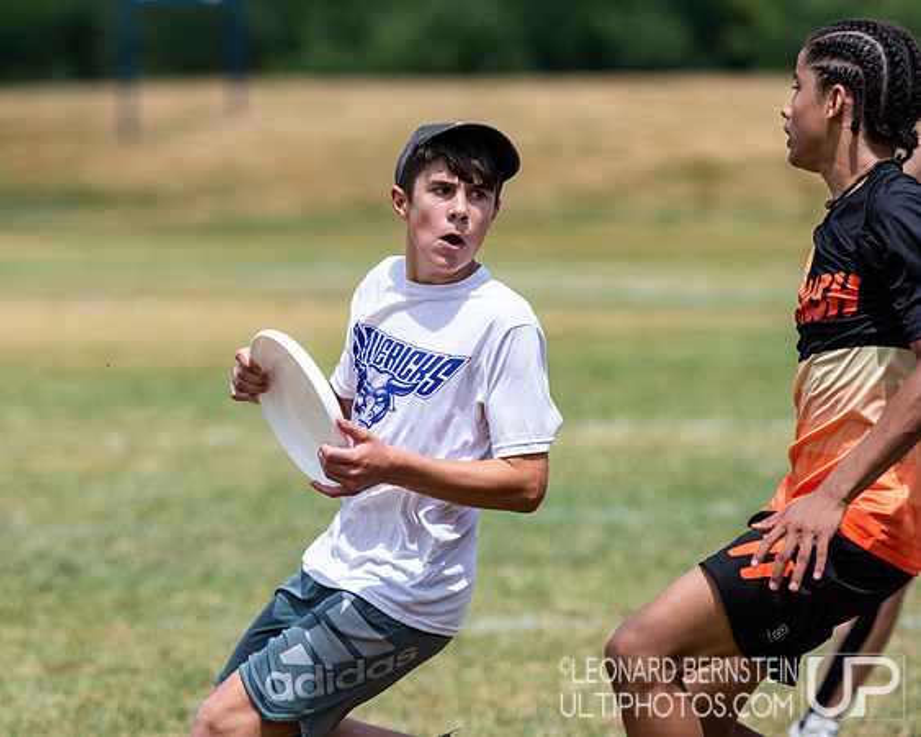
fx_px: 14866
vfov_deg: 2.8
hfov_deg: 3.5
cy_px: 340
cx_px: 326
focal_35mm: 546
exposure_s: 1/2500
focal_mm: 300
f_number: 5
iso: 400
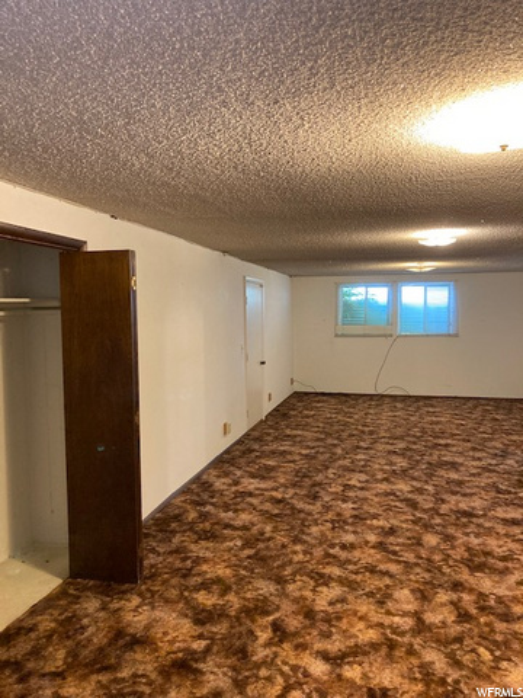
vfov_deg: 63.4
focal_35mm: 28
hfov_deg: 49.7
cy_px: 349
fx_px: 564
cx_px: 262
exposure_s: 1/40
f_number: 1.8
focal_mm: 3.99
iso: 250
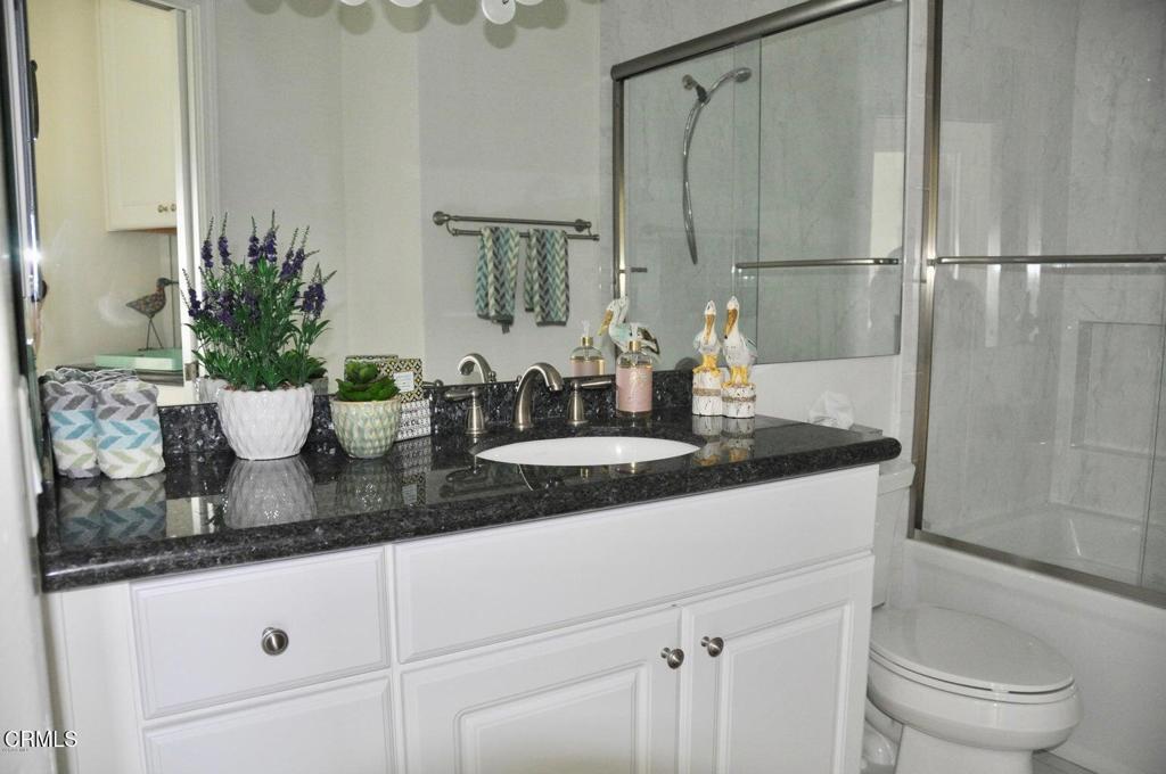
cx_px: 583
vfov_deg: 47.8
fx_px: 873
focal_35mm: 27
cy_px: 387
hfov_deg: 67.4
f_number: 3.5
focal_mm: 18
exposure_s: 1/60
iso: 800
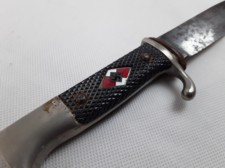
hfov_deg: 65.3
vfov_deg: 51.4
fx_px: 175
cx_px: 112
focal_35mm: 27
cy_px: 84
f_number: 1.9
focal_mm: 2.91
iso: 50
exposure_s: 1/50
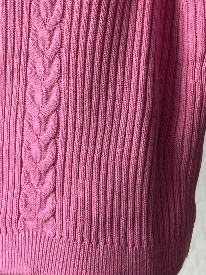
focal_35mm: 100
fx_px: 793
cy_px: 37
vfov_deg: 19.3
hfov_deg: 14.7
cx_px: 51
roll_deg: -0.2
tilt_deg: +5.4
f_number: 1.78
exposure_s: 1/91
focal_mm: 6.86
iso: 125
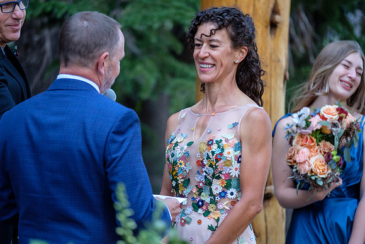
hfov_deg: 9.8
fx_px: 2130
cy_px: 122
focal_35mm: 210
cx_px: 182
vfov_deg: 6.5
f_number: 2.8
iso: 1000
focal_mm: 140
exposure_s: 1/220
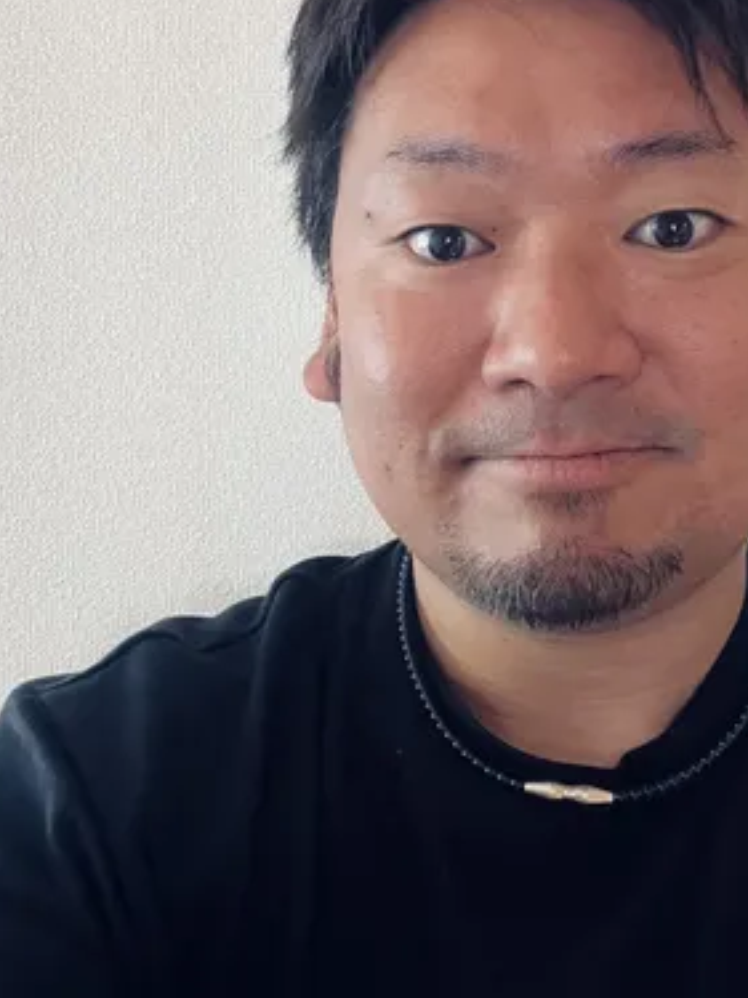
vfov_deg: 39.3
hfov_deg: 30.0
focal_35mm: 48
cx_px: 506
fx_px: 1384
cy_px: 354
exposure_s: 1/40
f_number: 2.2
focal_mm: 2.71
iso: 400
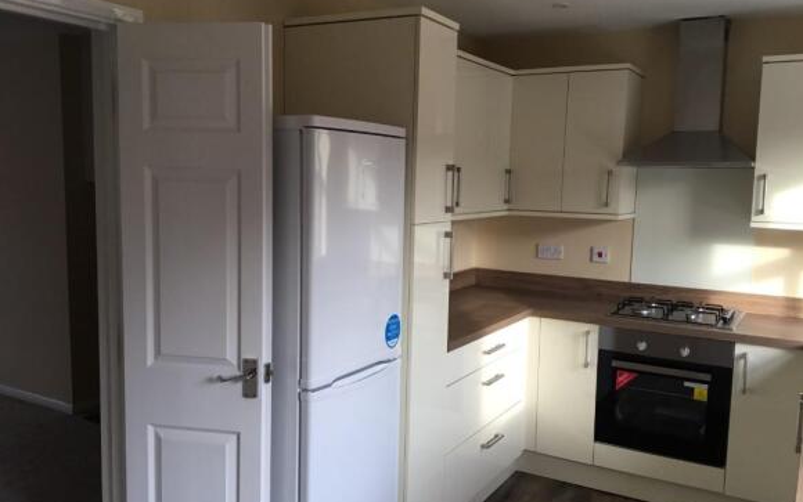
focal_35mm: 33
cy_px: 261
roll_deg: -1.3
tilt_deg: -7.4
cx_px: 402
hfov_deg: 58.1
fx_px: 722
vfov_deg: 38.4
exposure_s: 1/50
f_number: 2.4
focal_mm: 3.3
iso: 32
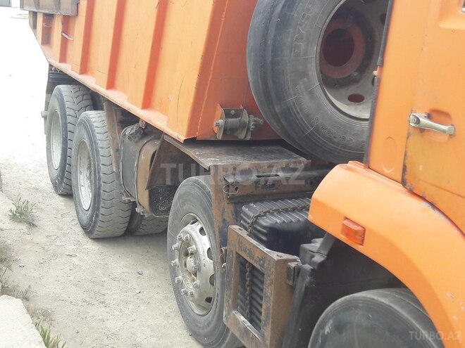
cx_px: 232
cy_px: 174
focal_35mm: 28
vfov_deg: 49.7
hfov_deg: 63.4
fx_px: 376
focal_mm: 3.7
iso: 40
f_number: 1.9
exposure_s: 1/251
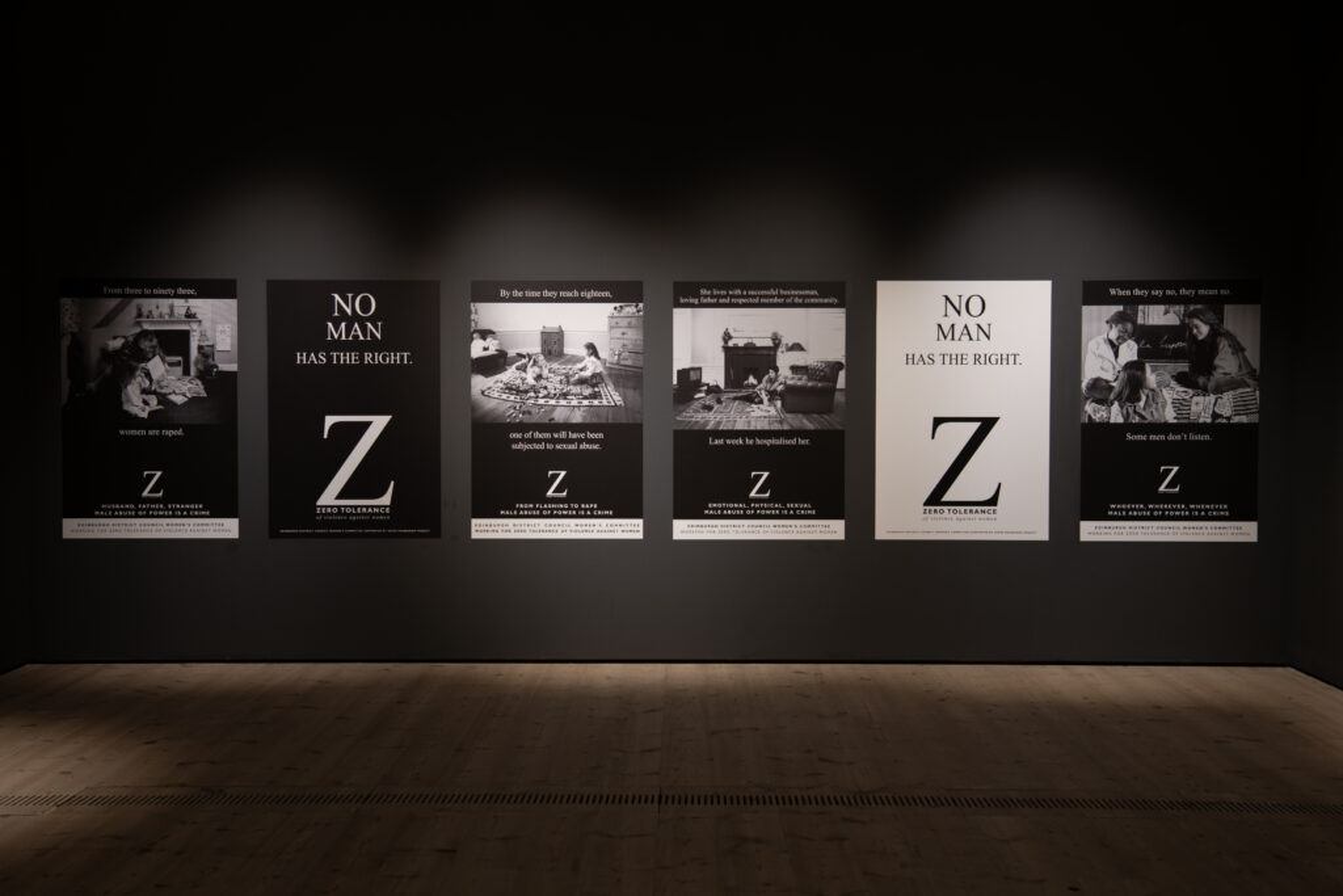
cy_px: 448
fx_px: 1679
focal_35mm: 45
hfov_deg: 43.6
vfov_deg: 29.9
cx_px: 672
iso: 250
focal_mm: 45
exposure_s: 1.3
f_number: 7.1
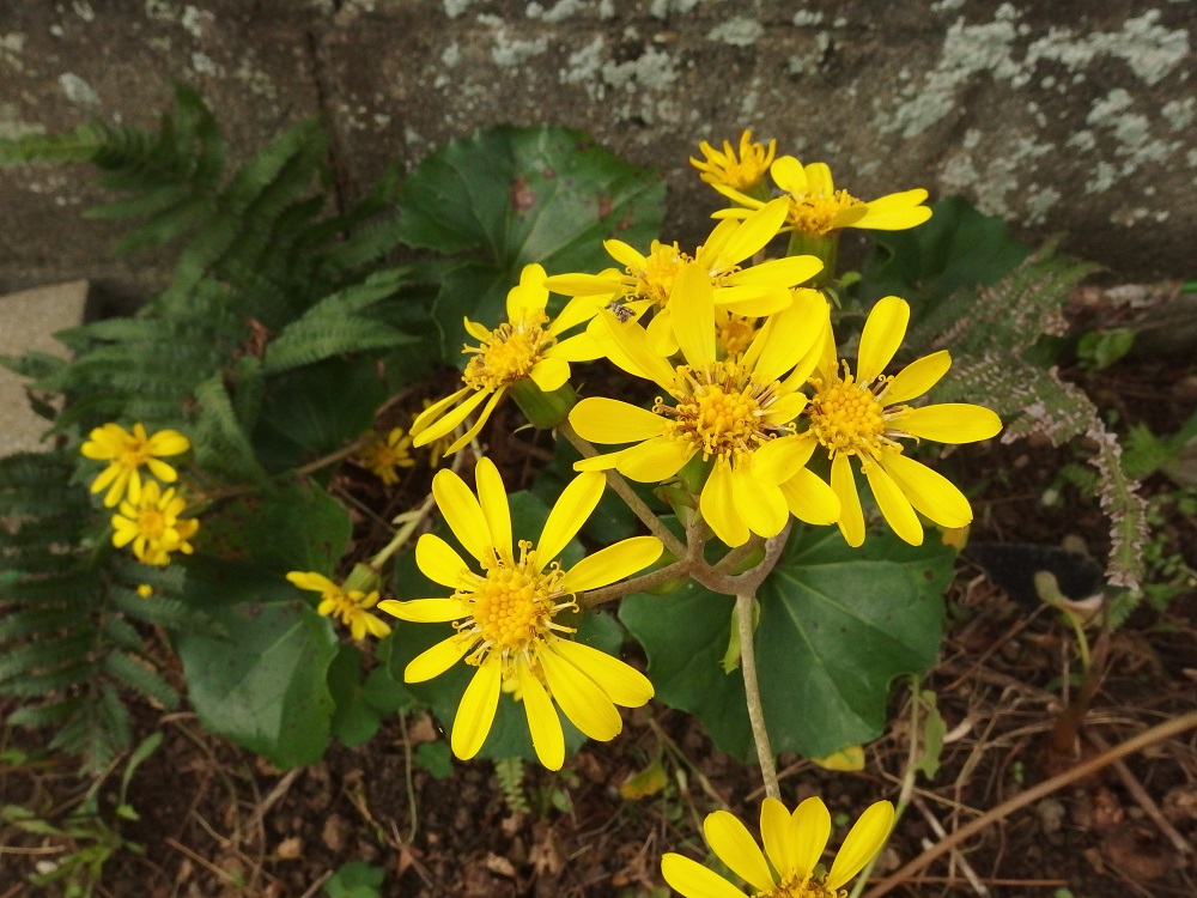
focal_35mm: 26
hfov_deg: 67.3
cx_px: 598
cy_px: 449
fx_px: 899
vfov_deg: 53.1
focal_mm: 4.7
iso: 500
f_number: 5
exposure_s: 1/800
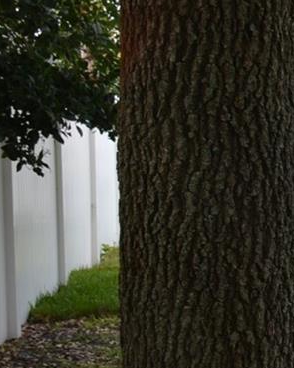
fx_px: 1197
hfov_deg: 11.5
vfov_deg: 17.5
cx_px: 714
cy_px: 166
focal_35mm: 110
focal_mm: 18
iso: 200
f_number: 7.1
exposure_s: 1/200
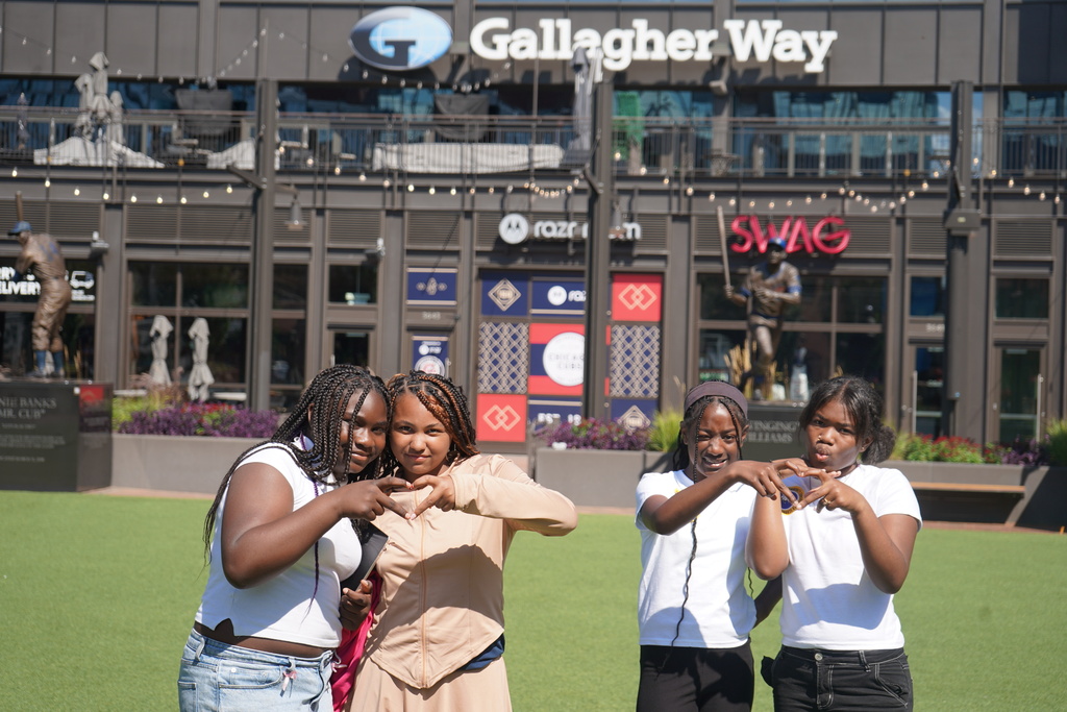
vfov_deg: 20.9
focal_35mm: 65
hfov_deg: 31.0
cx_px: 534
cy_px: 356
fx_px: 1927
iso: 100
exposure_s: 1/500
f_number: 5.6
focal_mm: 65
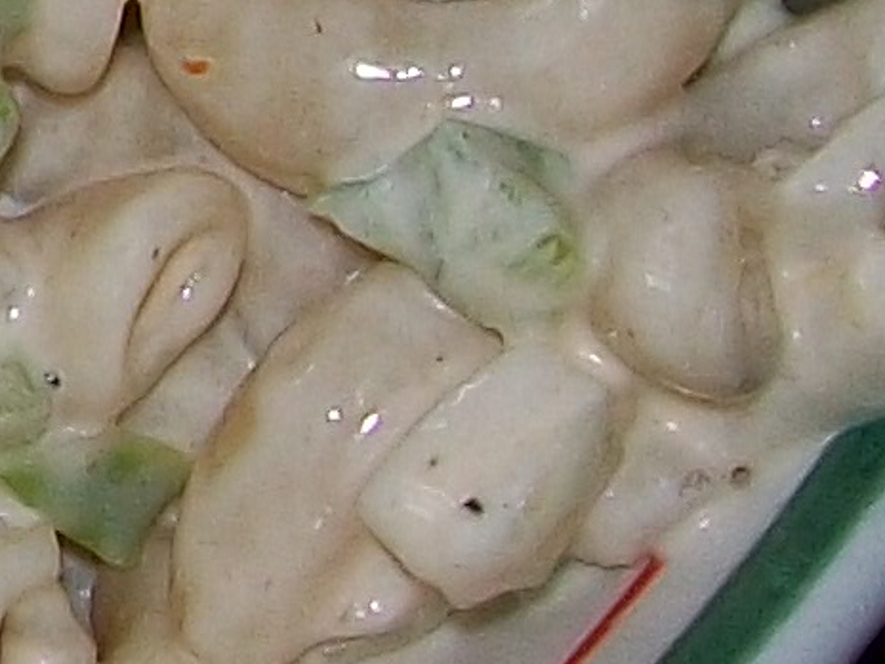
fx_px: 6468
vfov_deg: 5.8
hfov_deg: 7.2
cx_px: -1438
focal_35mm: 253
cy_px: -618
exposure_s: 1/30
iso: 80
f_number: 2.7
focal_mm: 6
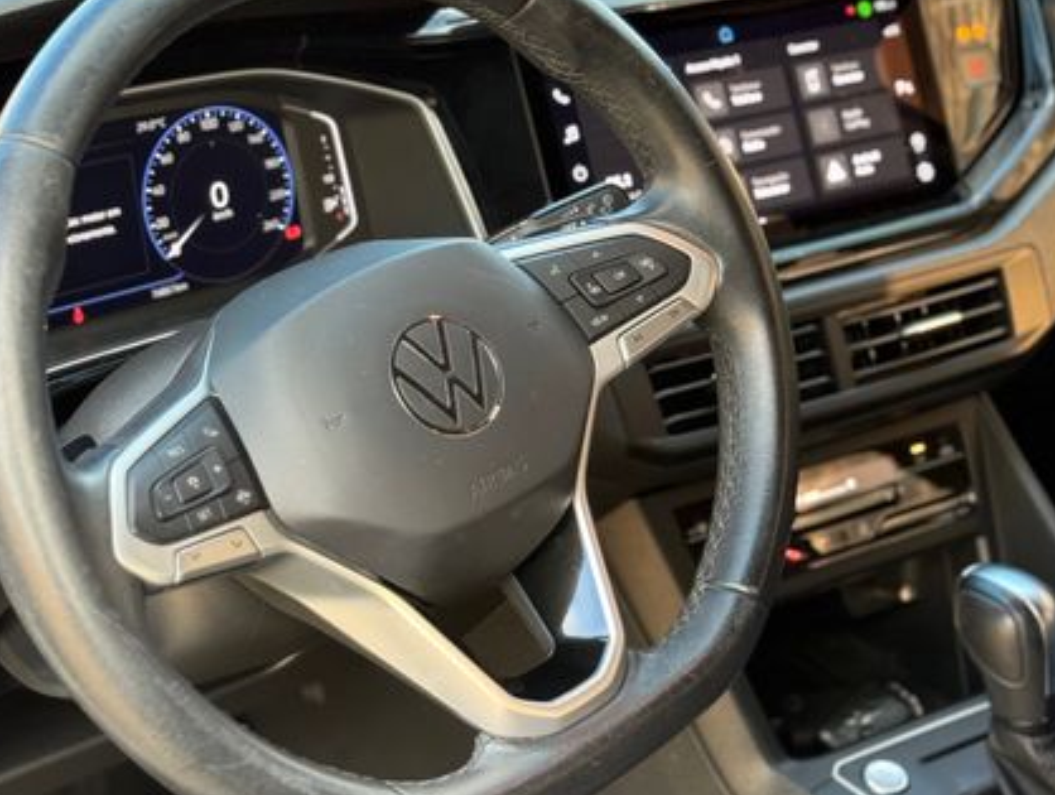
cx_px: 535
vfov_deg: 27.1
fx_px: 1649
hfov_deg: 35.5
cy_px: 374
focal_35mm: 54
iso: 200
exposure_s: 1/60
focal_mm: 6.76
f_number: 1.78
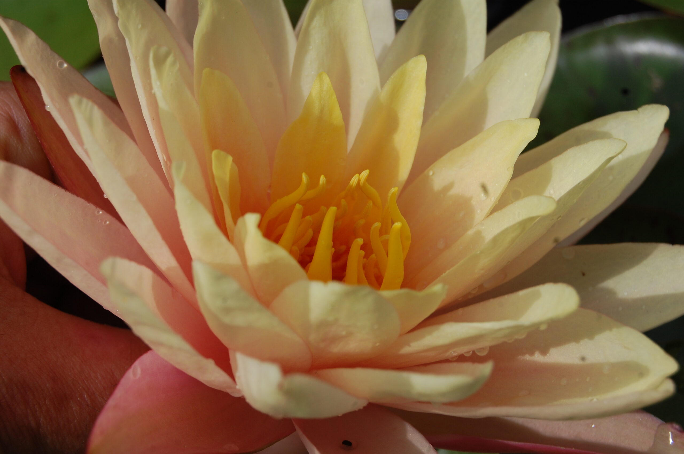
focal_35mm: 82
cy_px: 227
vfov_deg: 16.5
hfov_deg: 24.6
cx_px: 342
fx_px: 1566
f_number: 10
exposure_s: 1/400
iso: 200
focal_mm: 55
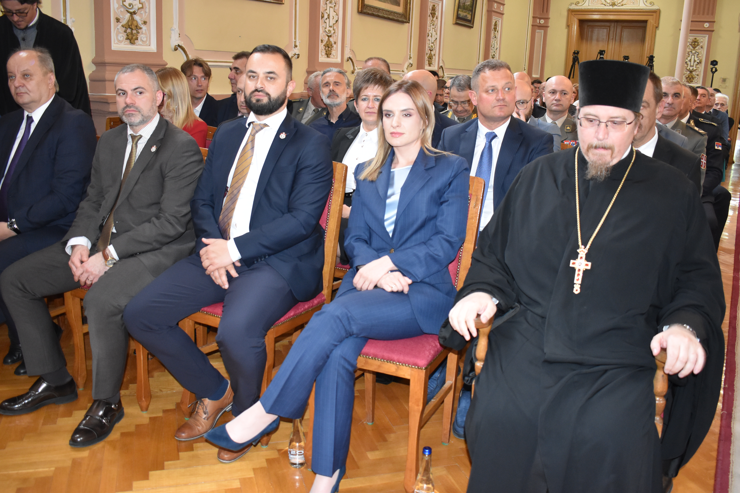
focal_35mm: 33
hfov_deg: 57.2
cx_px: 370
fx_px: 678
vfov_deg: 40.0
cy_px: 246
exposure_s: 1/60
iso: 1600
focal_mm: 22
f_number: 3.8
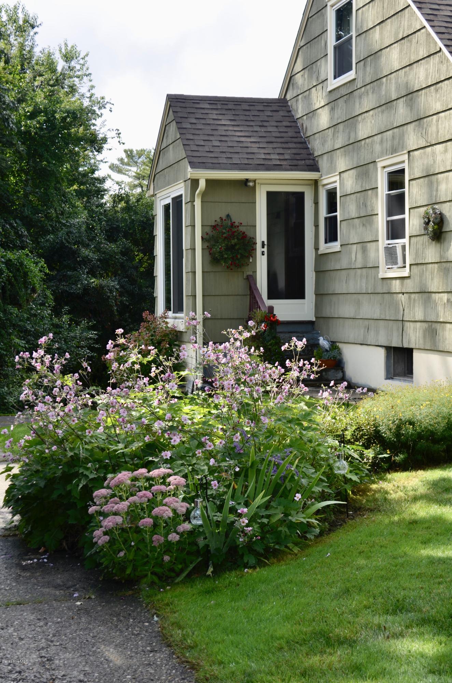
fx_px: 1079
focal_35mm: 57
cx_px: 226
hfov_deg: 23.7
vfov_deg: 35.1
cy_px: 342
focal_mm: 38
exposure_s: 1/200
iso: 100
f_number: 5.6
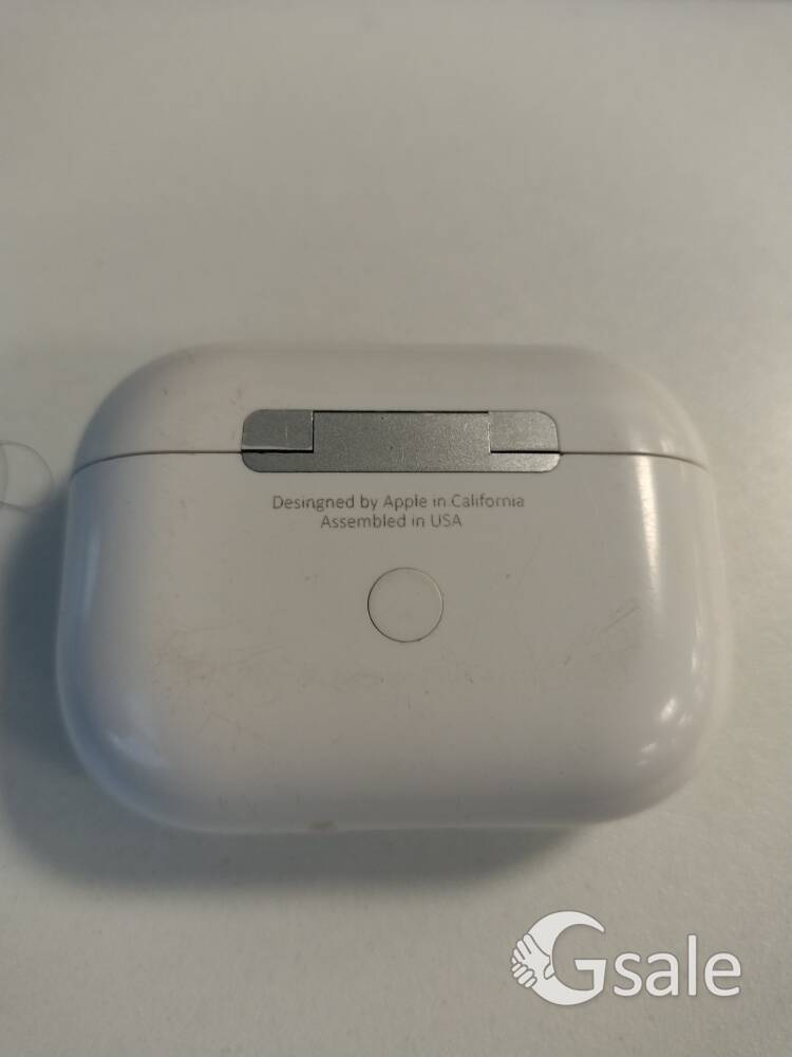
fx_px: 763
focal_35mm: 25
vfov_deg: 69.4
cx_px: 396
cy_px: 528
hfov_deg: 54.9
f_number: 1.7
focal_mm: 4.71
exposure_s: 1/50.1
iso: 243
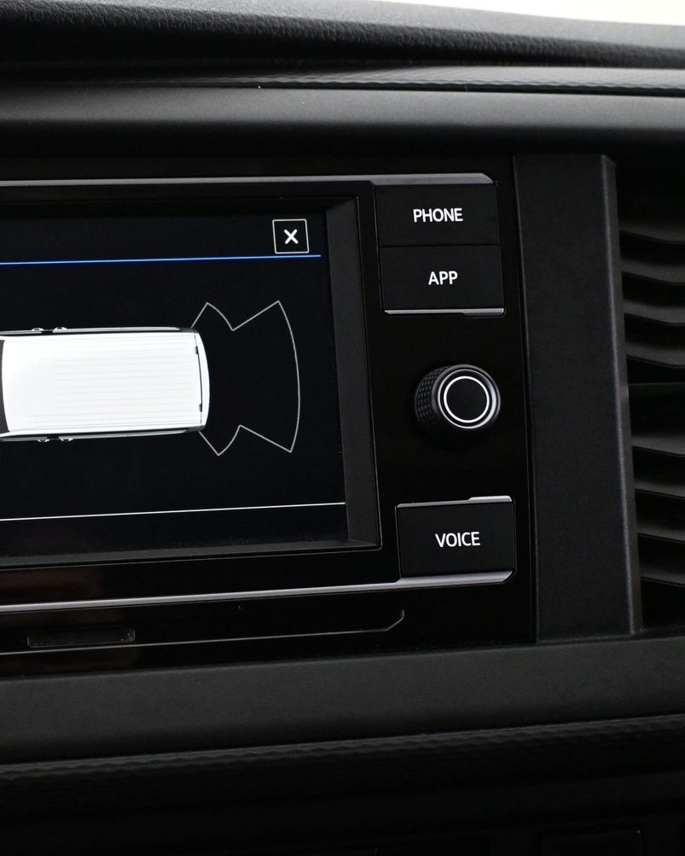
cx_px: 84
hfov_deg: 28.6
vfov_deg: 36.5
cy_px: 410
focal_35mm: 51
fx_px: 1295
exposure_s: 1/80
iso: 4000
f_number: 4
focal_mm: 22.5
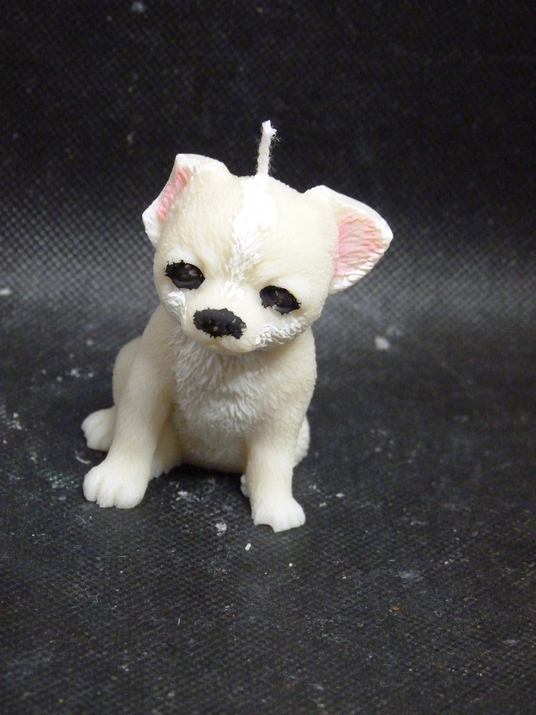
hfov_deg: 14.9
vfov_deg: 19.8
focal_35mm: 99
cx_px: 268
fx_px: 2044
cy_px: 358
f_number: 3.5
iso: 800
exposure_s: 1/25
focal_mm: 17.9
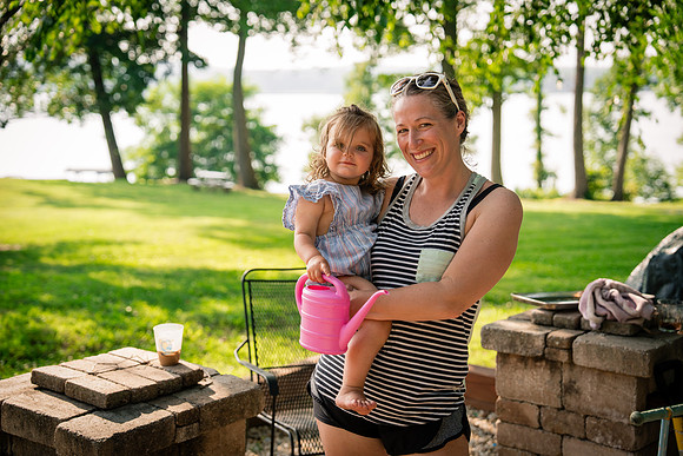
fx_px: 1044
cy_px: 228
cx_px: 342
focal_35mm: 55
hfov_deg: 36.2
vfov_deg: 24.6
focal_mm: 55
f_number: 2.8
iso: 250
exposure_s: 1/500
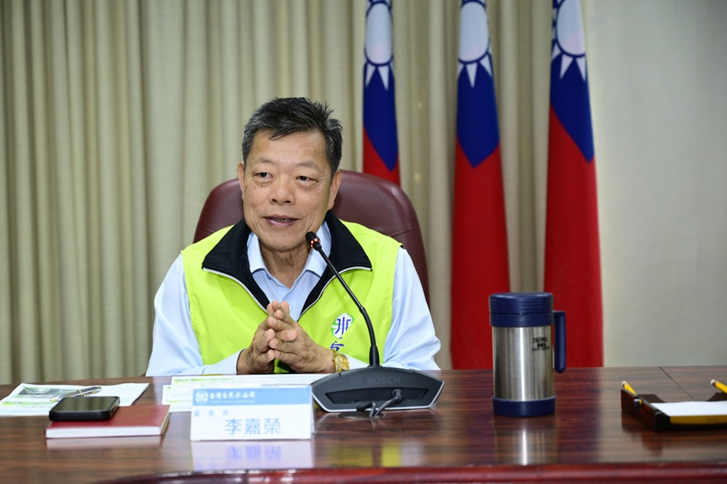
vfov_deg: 17.9
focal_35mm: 76
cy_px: 250
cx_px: 335
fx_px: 1534
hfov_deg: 26.7
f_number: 4.5
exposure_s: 1/50
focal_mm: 70
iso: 640
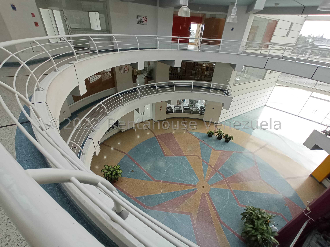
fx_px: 143
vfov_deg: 81.7
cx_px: 165
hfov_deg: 98.2
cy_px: 124
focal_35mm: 15
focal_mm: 1.65
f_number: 2.2
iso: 137
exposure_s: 1/100
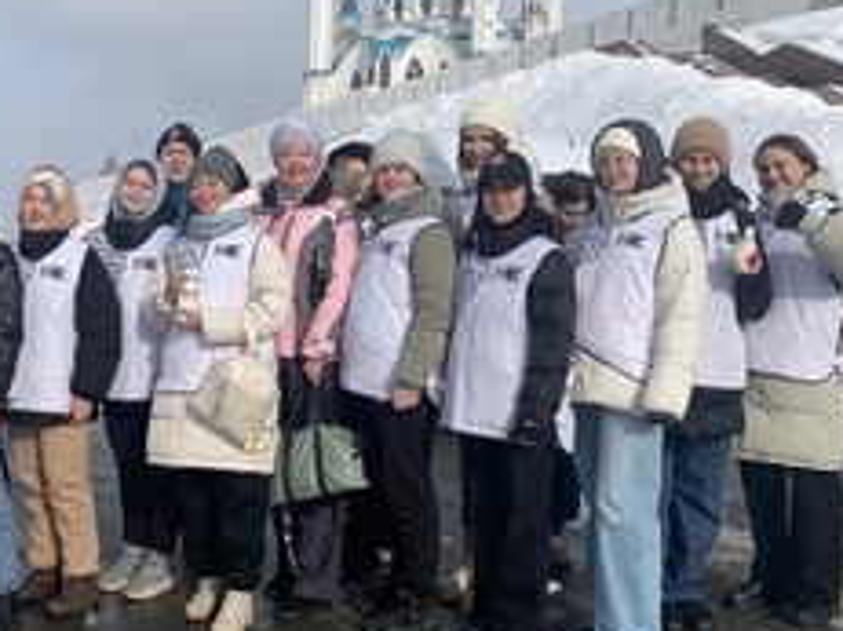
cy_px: 295
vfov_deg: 32.1
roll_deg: -0.3
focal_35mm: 45
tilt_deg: -1.6
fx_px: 1095
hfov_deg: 40.9
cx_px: 215
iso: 25
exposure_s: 1/3788
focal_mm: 4.25
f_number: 1.8
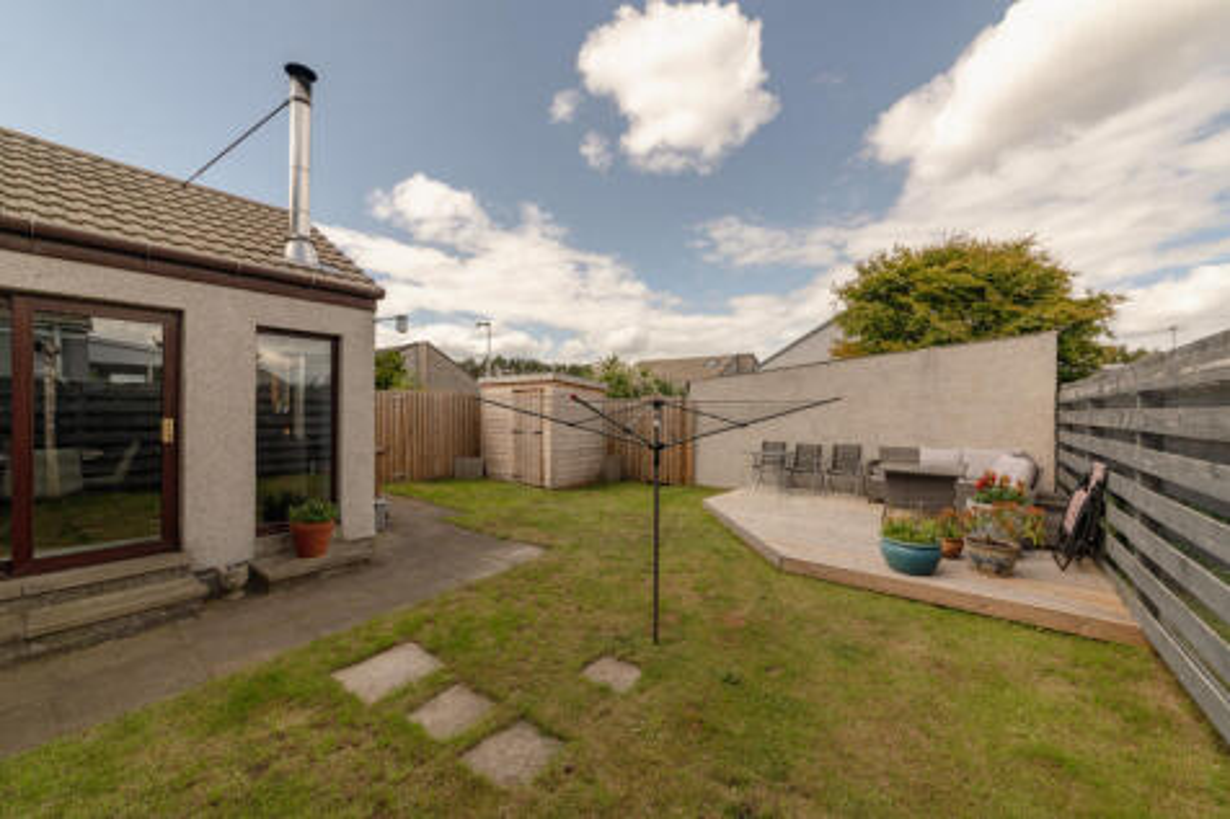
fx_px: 478
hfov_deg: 104.3
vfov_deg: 81.2
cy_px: 410
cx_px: 615
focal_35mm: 14
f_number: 8
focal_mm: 14
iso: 400
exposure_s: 1/1250
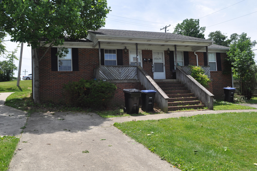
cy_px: 86
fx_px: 235
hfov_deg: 57.3
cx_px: 128
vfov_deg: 39.9
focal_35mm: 33
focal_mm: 22
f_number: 10
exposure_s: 1/200
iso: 200
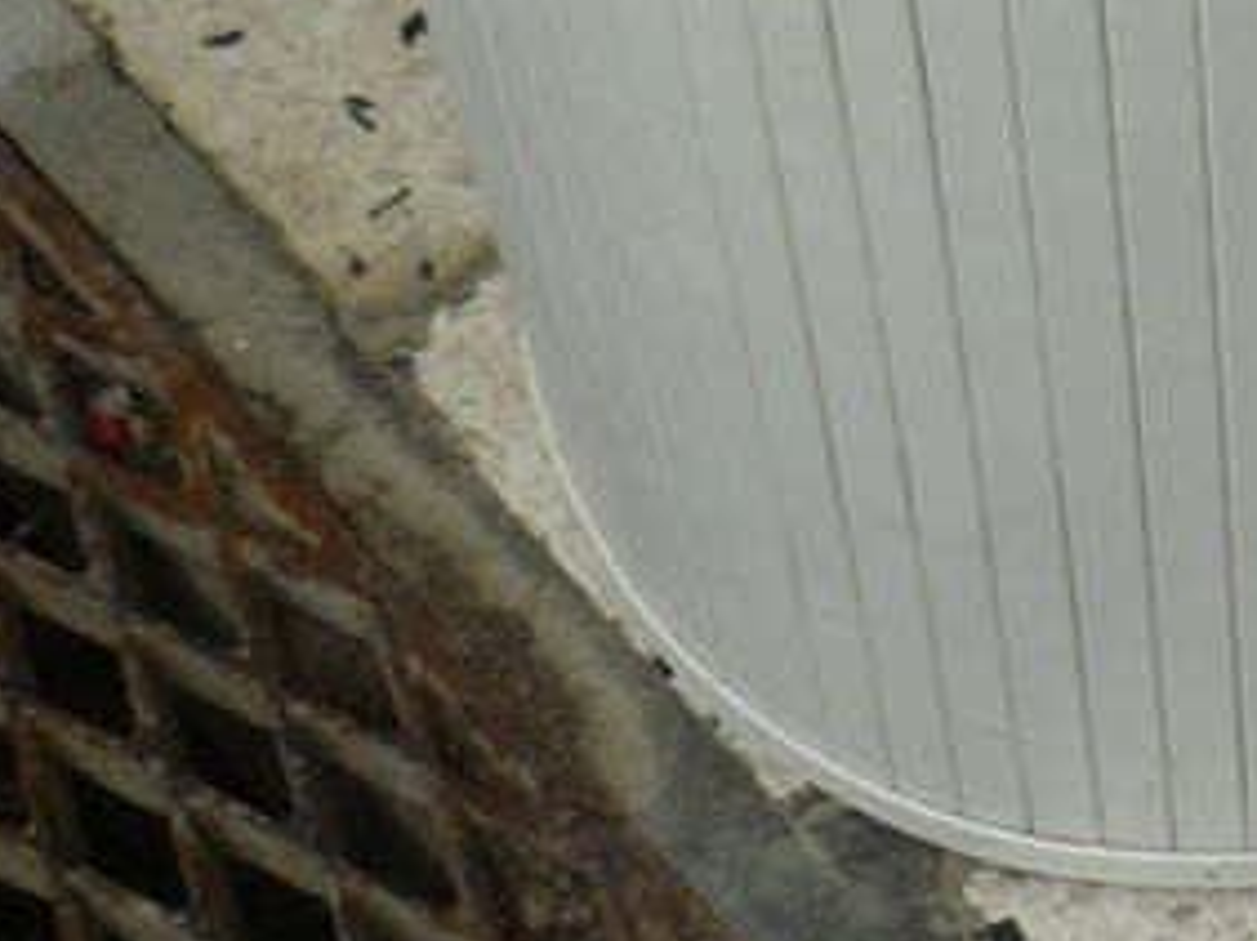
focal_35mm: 110
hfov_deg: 17.1
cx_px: 1480
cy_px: -508
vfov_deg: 12.7
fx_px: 3991
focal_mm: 5.5
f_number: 2.8
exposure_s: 1/250
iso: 80
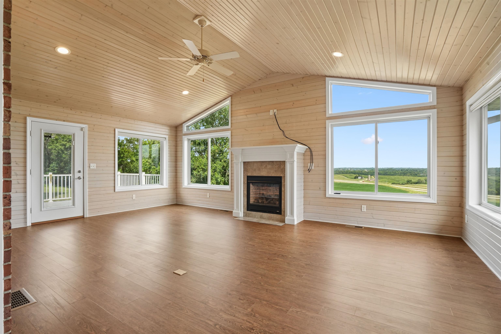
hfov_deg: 96.7
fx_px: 223
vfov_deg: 73.7
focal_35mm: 16
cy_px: 167
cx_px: 250
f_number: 10
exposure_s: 1/160
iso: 800
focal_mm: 16
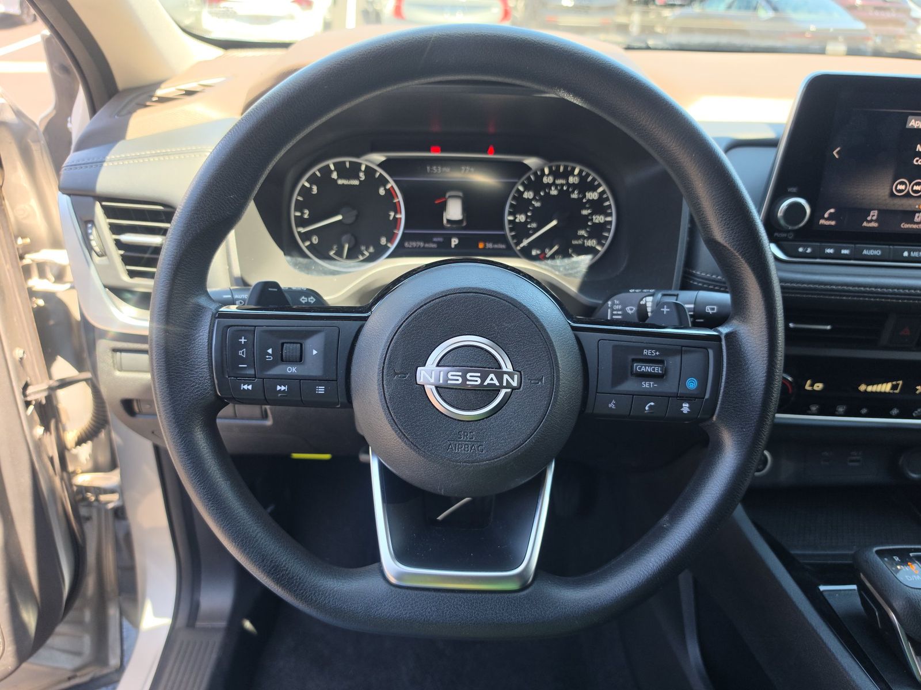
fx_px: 612
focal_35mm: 23
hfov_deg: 73.9
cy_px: 345
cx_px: 460
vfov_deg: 58.9
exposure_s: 1/119
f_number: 1.4
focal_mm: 6.5
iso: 13
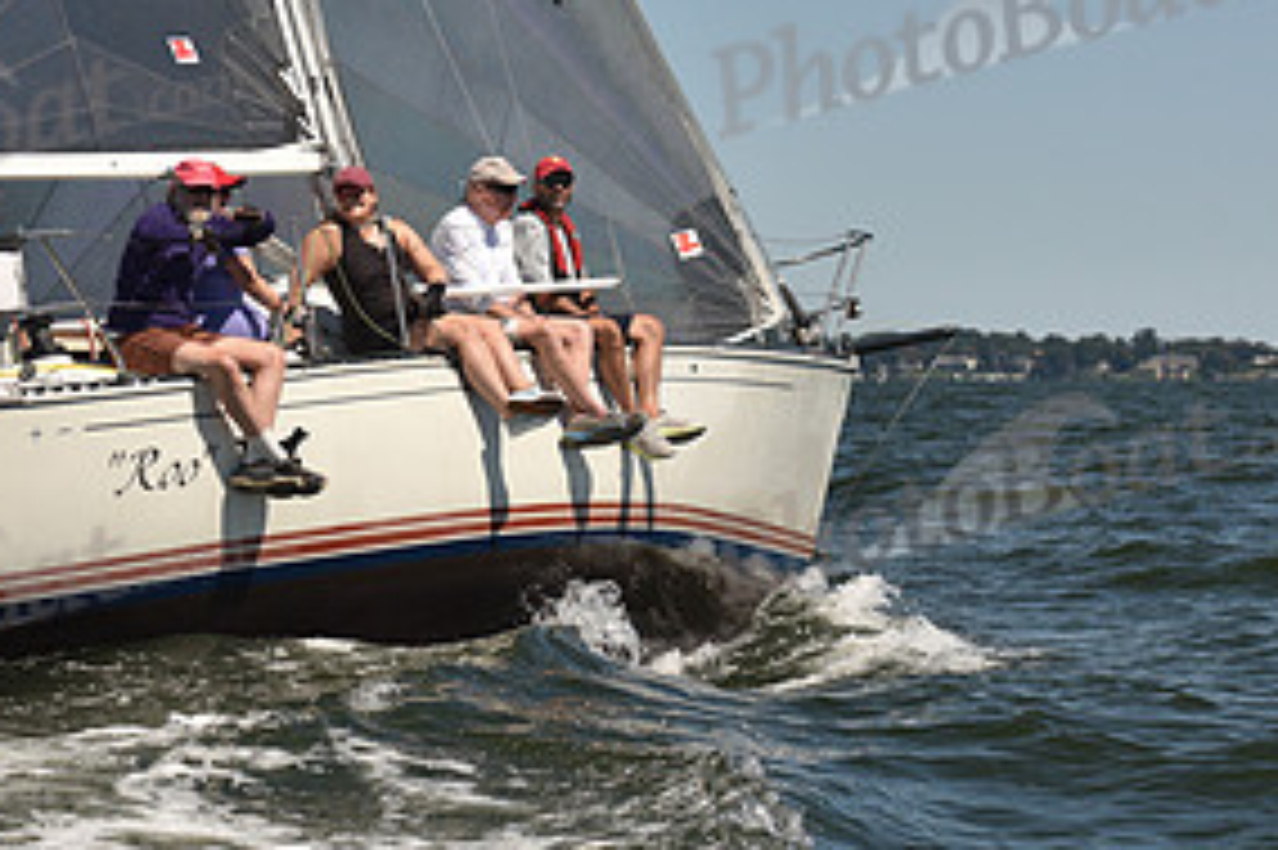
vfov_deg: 9.6
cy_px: 317
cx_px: 482
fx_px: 5073
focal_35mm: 143
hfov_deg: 14.3
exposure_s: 1/1250
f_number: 5
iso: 250
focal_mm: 70
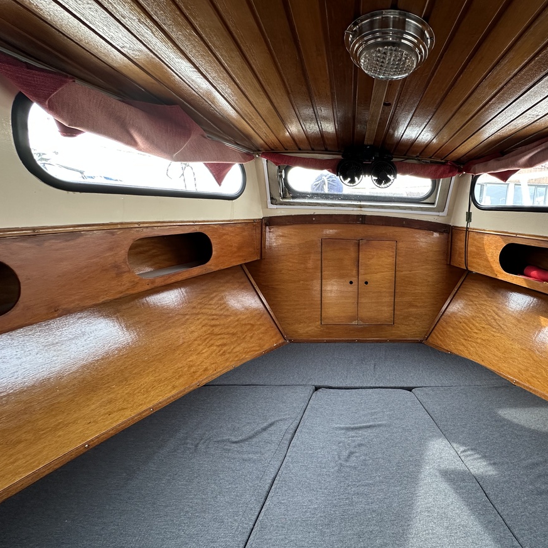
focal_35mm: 17
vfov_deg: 83.9
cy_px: 282
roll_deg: -2.5
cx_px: 369
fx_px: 304
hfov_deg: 80.9
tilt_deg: -8.2
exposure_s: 1/99
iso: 125
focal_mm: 2.22
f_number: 2.2
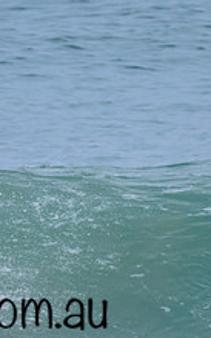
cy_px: 203
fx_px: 27152
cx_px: -27
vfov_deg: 0.7
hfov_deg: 0.4
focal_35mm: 2953
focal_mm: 800
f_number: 11
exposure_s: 1/2000
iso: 900
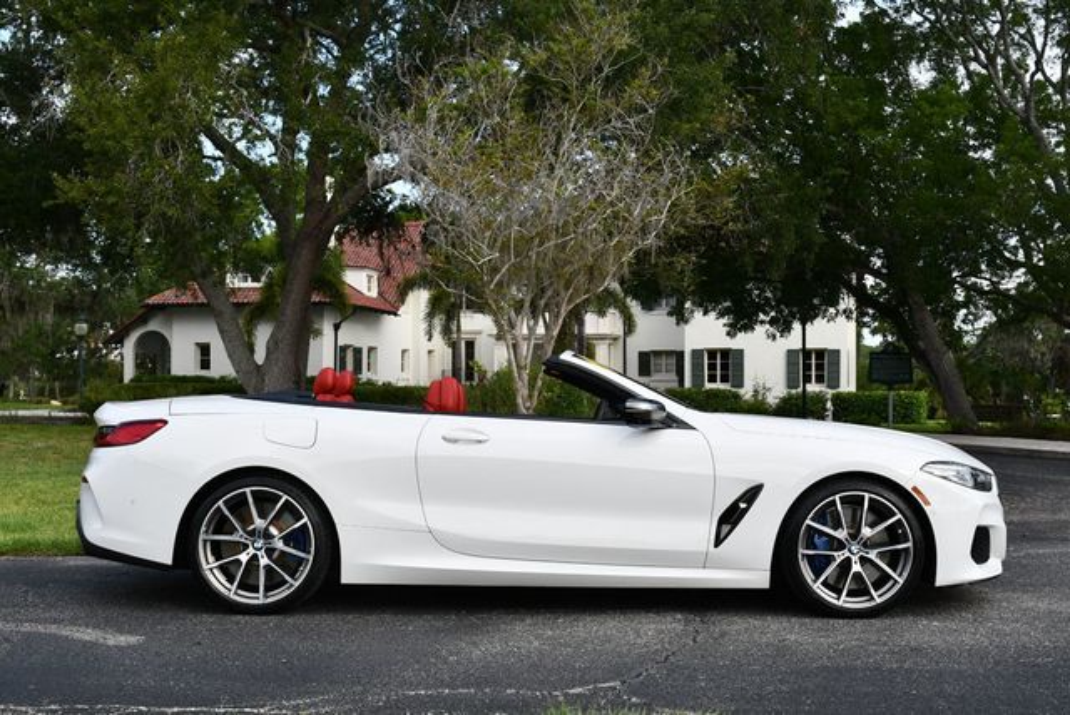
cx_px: 535
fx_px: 1309
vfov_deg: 30.6
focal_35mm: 44
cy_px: 358
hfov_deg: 44.5
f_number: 8
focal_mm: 22
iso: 200
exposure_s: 1/250
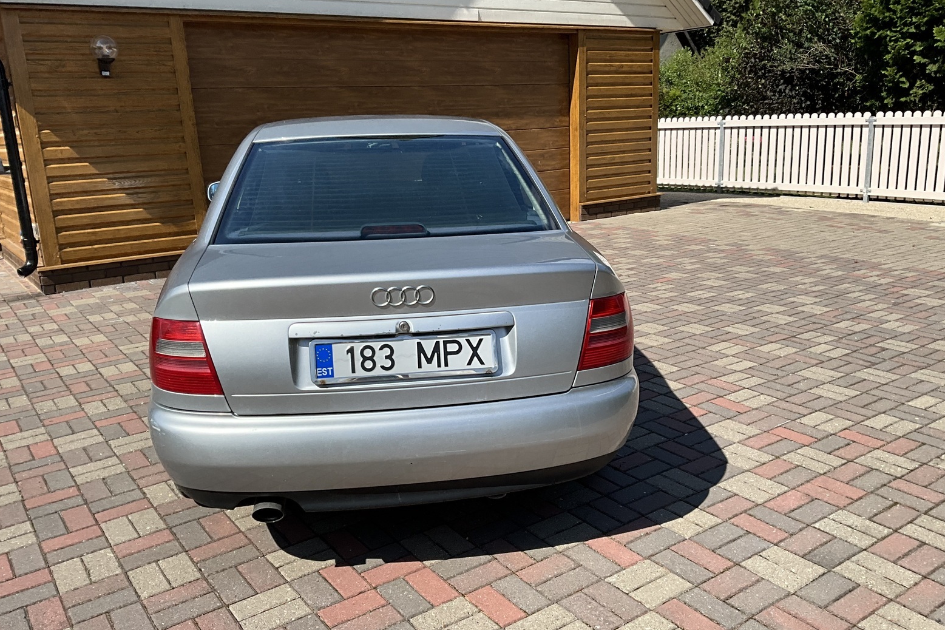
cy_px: 341
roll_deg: +2.2
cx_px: 476
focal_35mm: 31
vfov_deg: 42.3
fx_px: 814
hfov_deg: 60.3
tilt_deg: -15.0
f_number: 1.8
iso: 25
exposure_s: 1/2320
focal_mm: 3
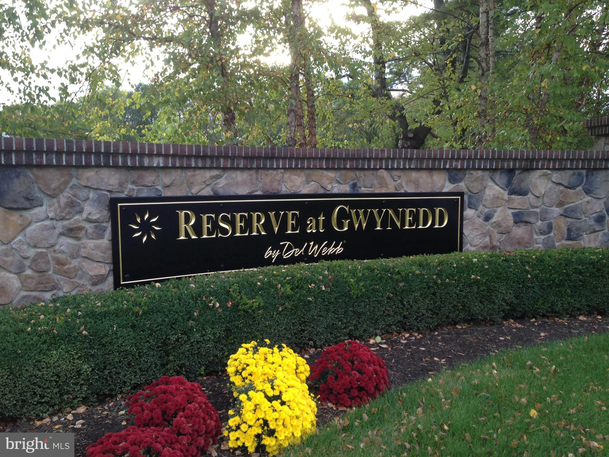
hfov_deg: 55.4
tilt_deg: -4.4
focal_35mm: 33
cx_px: 304
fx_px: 581
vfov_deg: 42.9
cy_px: 228
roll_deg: +0.4
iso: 64
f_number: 2.4
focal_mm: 4.12
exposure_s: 1/120
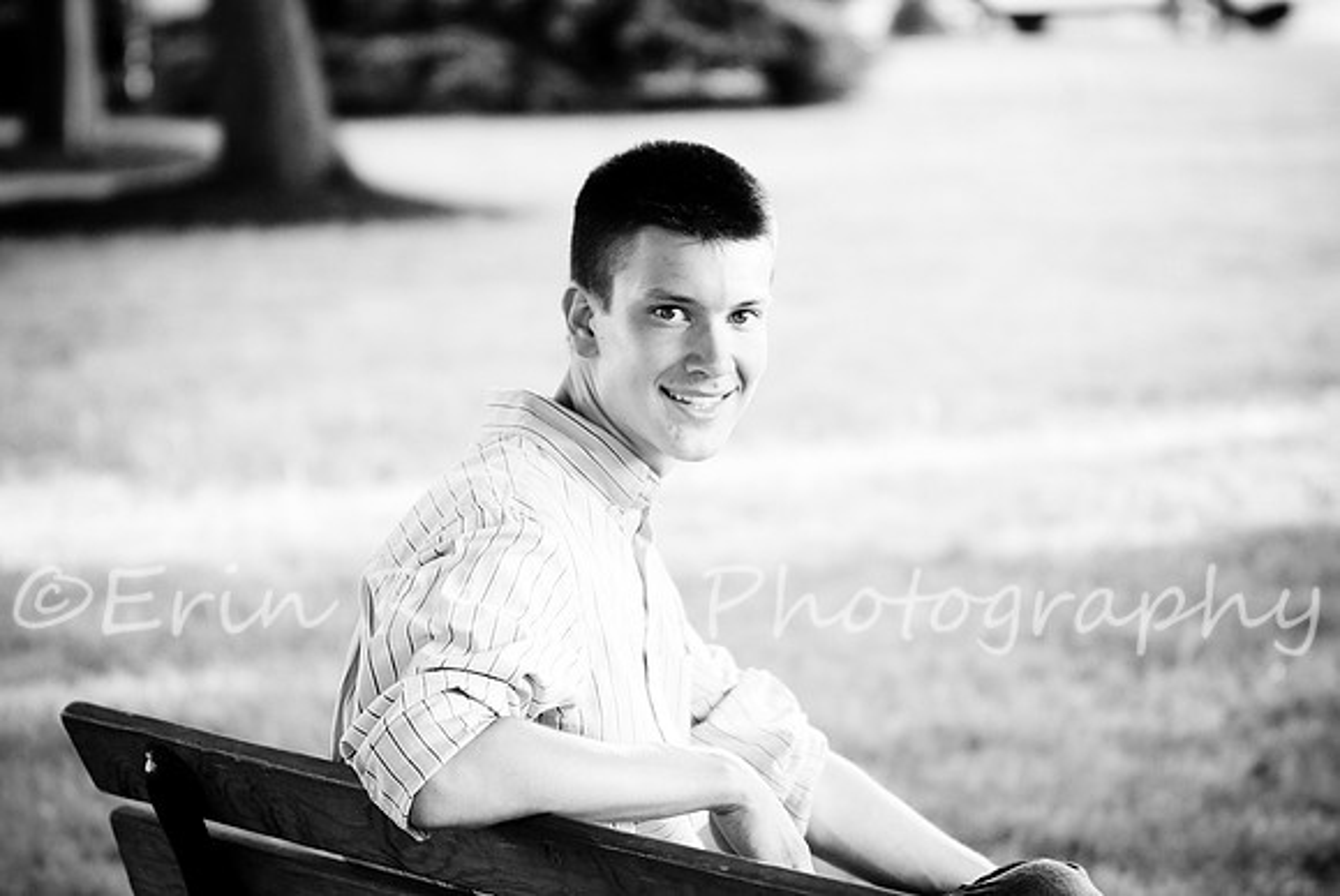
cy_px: 448
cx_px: 670
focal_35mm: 117
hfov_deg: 17.5
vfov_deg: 11.7
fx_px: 4359
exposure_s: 1/160
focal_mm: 78
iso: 500
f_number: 2.8
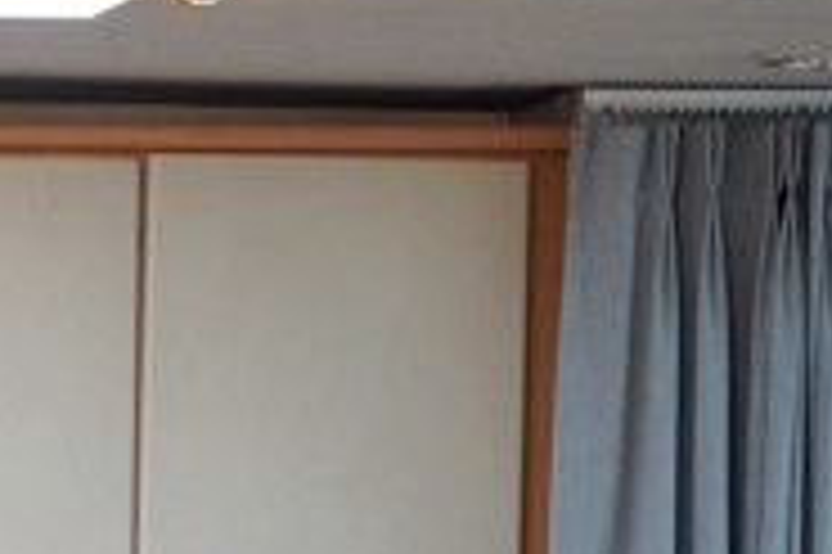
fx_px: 8312
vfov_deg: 3.8
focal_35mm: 360
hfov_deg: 5.6
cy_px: 995
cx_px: -1084
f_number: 4
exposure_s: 1/160
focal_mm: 74
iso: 1000
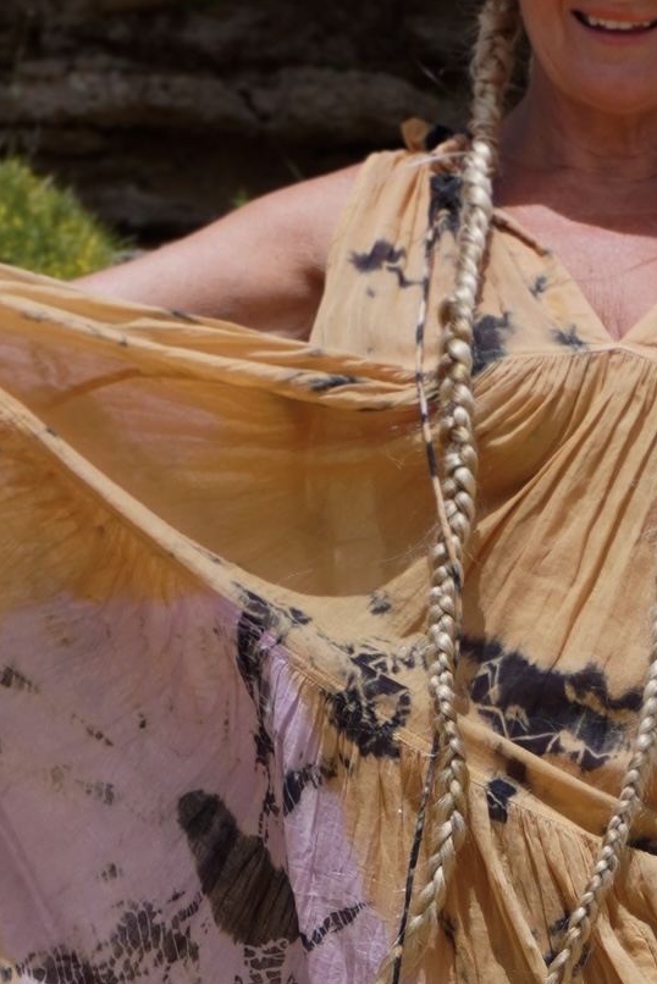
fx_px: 4950
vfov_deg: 11.2
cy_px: 1046
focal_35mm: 181
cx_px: 236
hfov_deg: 7.6
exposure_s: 1/1000
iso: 100
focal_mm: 38
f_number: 5.6
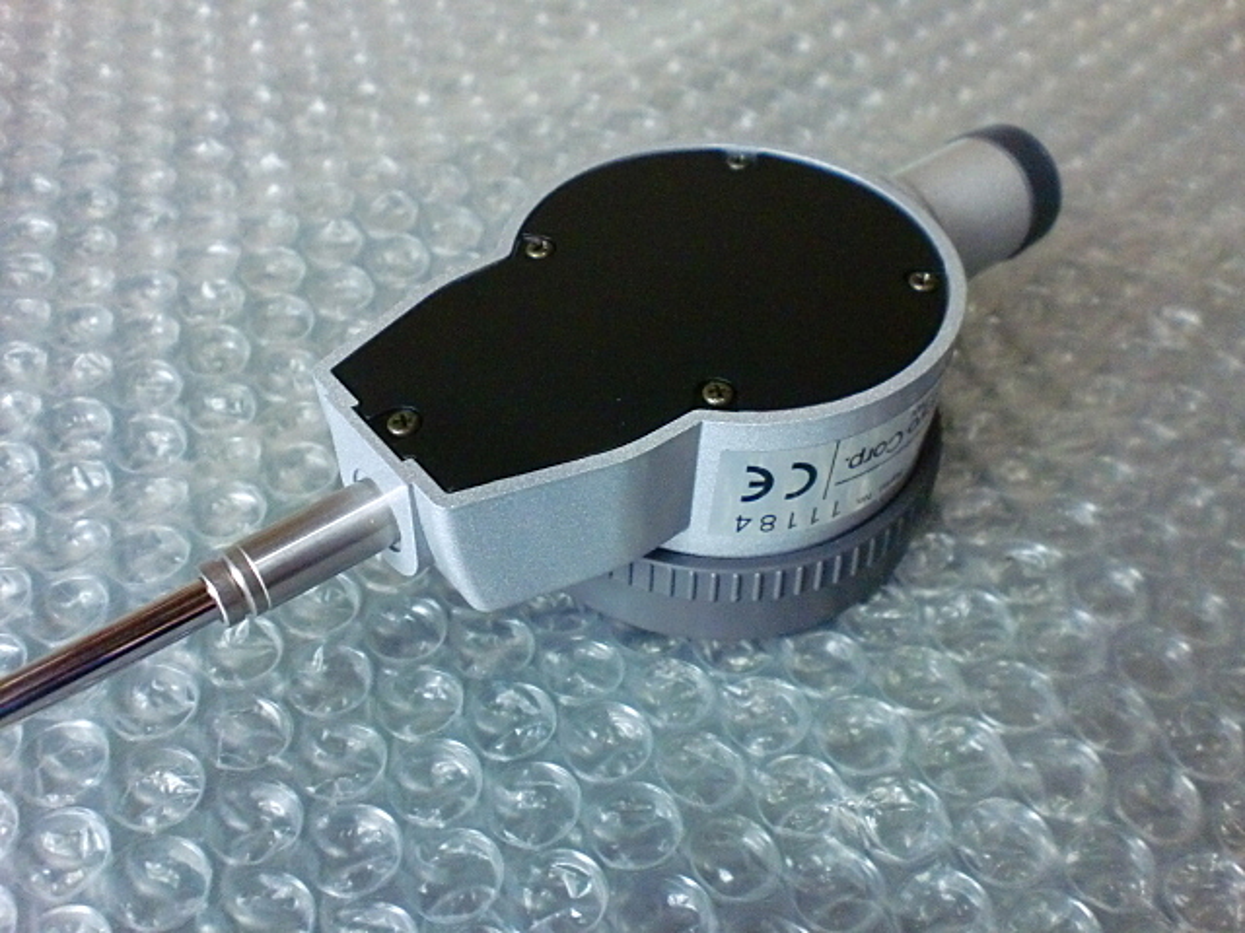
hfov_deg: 52.6
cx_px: 622
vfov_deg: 40.7
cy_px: 466
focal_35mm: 35
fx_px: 1259
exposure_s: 1/60
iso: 640
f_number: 3.1
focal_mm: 6.3
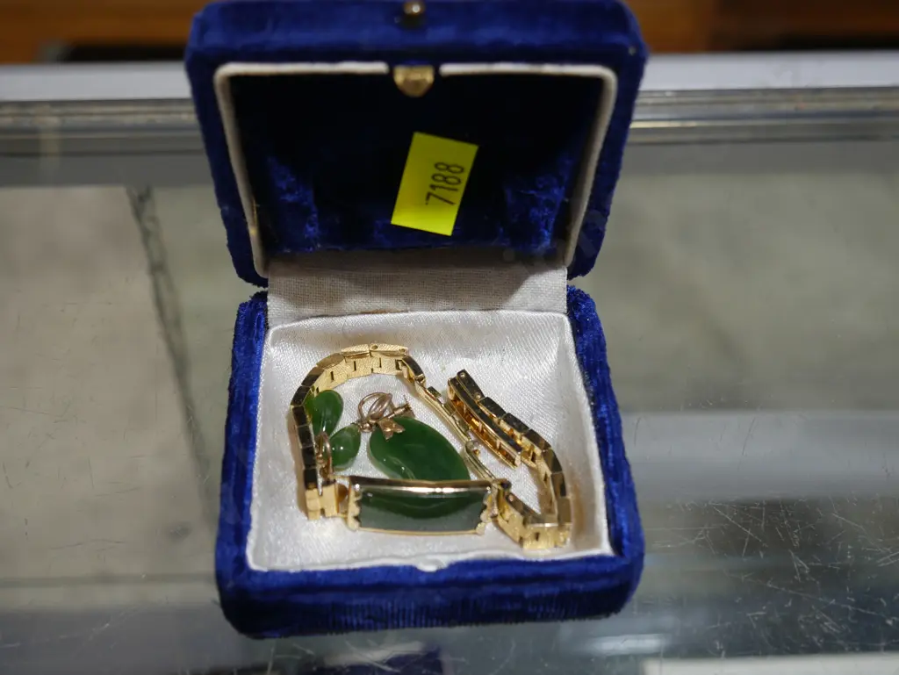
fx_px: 1039
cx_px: 450
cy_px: 338
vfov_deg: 36.0
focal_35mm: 40
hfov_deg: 46.8
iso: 250
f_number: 4.5
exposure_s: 1/60
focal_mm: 20
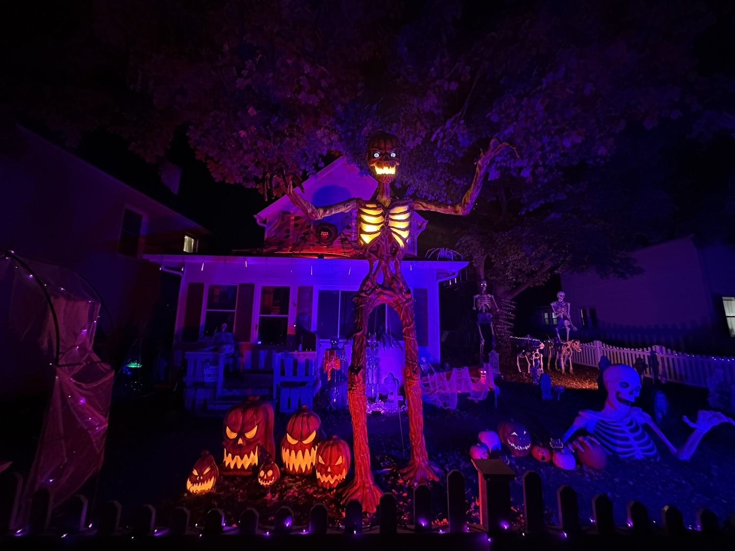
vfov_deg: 85.7
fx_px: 297
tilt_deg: +9.8
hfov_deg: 102.1
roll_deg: -1.2
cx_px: 368
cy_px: 276
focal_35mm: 14
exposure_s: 1/30
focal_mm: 2.22
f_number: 2.2
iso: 1600
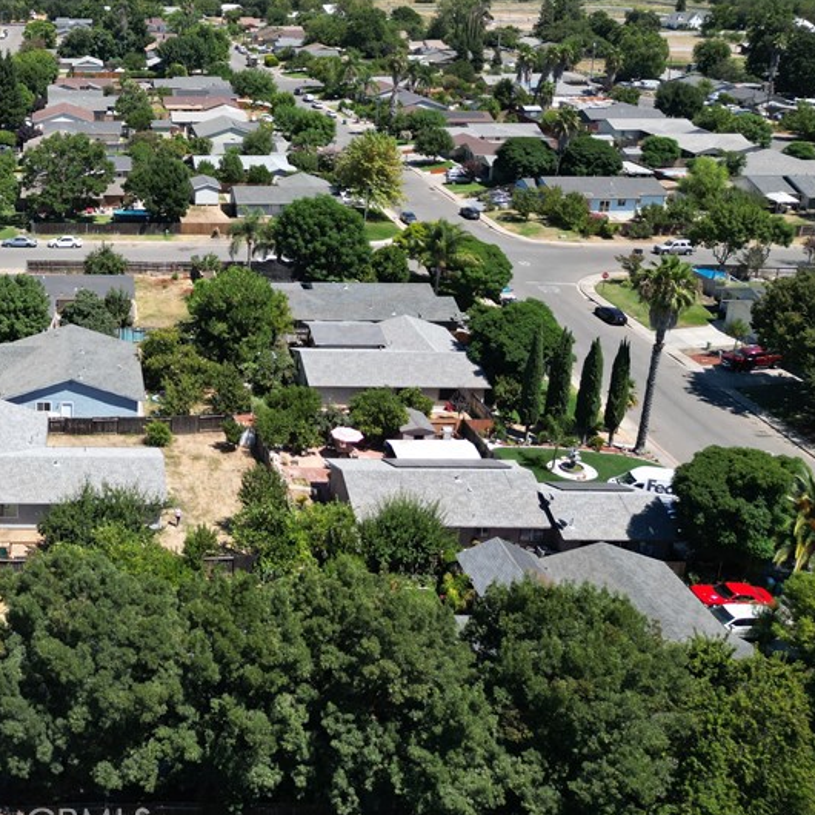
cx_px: 71
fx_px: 1092
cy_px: 254
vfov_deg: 40.3
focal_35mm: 41
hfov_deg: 38.0
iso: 110
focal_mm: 6.72
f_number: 1.7
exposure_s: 1/2500
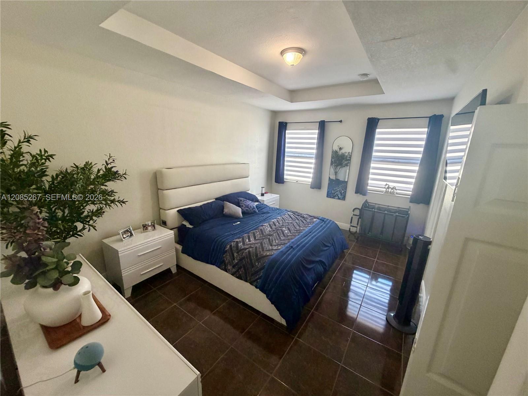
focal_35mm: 14
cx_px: 264
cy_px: 198
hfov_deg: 102.1
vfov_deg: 85.7
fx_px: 214
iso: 320
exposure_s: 1/120
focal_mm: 2.22
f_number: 2.2
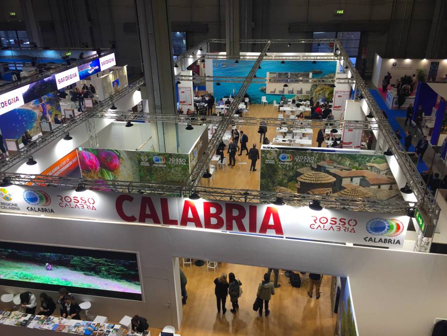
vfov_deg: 48.2
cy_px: 168
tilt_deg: -24.6
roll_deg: +3.8
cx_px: 224
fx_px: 374
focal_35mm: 29
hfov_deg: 61.7
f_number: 2.2
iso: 50
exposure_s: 1/100
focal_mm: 4.15
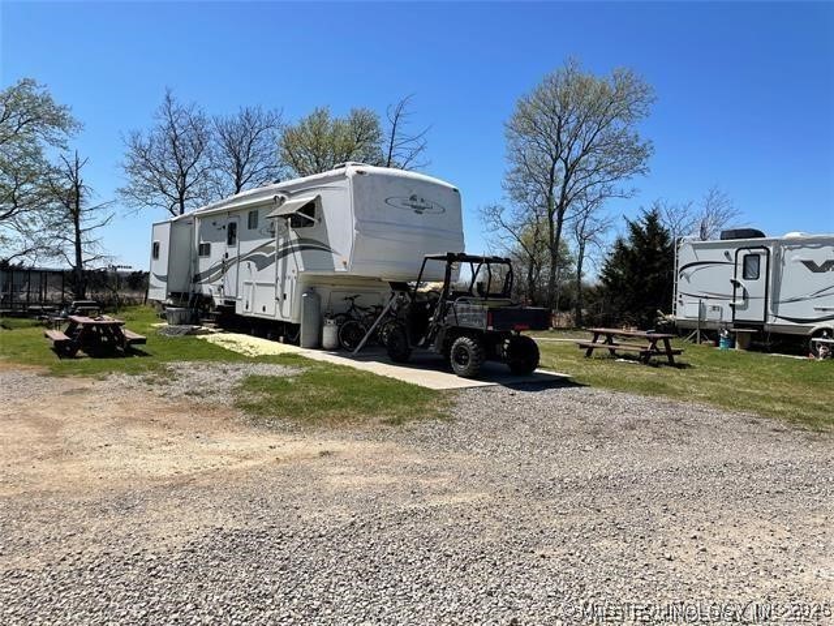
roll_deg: -2.6
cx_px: 417
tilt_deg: -1.6
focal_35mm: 26
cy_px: 313
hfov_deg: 67.3
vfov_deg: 53.1
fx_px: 626
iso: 32
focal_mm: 4.2
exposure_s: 1/4831
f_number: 1.6
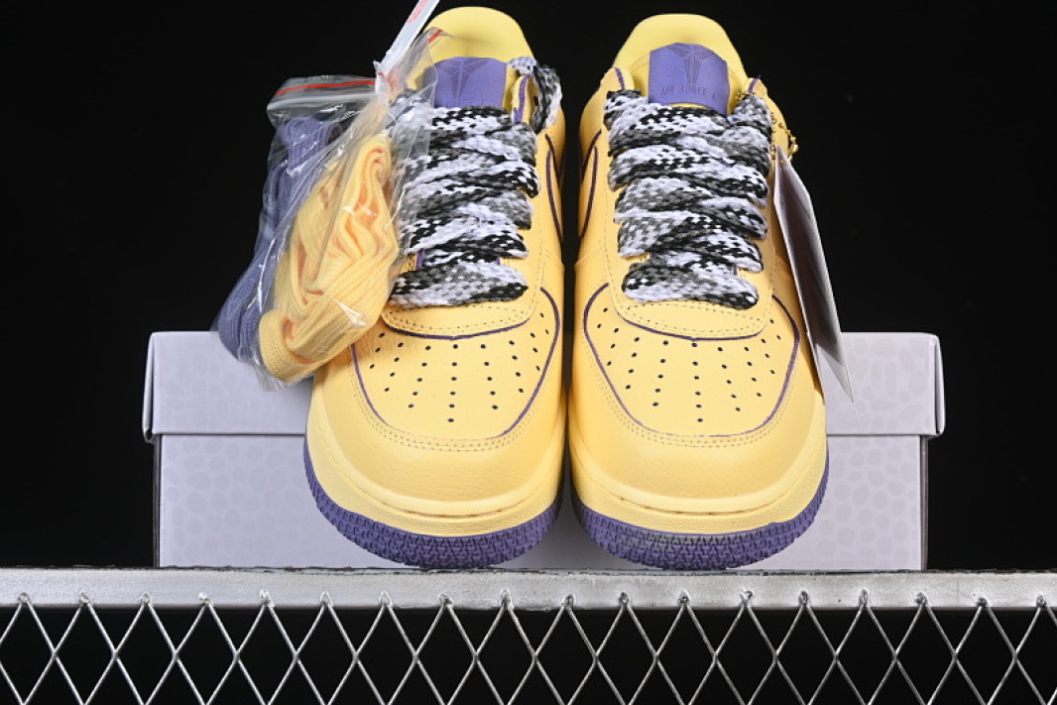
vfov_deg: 18.0
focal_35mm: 76
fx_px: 2232
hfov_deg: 26.6
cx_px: 534
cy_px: 349
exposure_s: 1/80
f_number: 8
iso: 160
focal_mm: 50
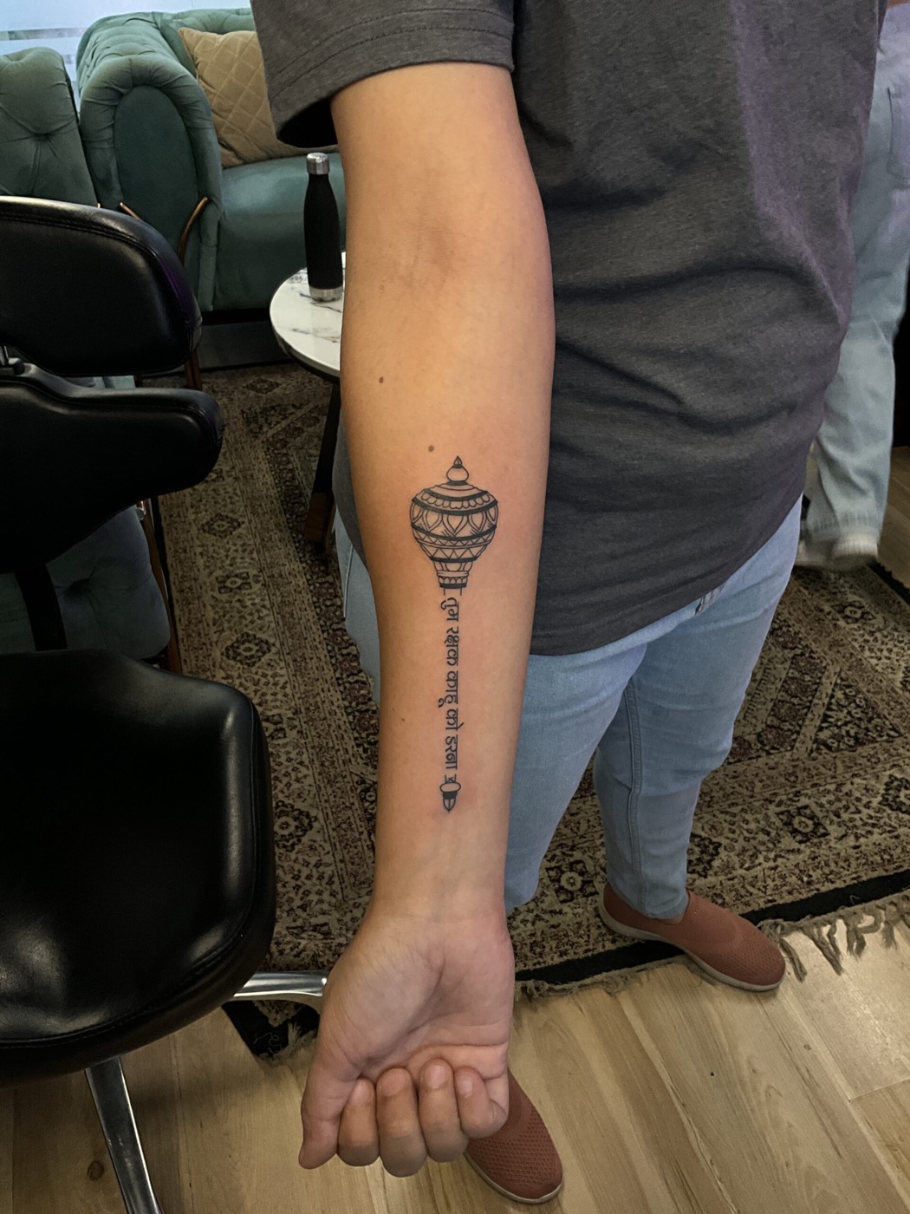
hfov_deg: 48.2
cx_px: 455
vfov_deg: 61.7
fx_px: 1016
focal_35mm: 29
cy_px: 607
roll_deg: -1.5
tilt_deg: -38.3
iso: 80
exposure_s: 1/60
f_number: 1.8
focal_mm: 3
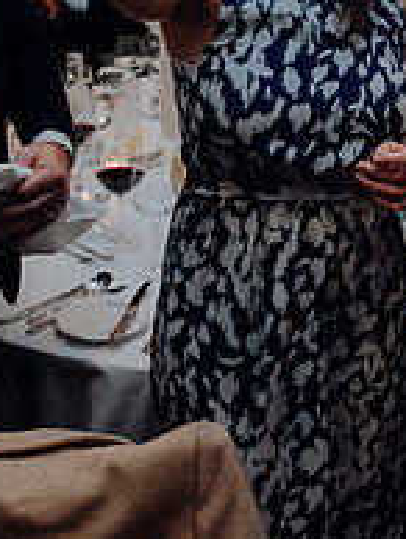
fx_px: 1077
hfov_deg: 21.1
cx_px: 320
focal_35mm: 69
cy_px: 49
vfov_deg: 27.1
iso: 2500
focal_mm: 24
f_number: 3.5
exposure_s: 1/160
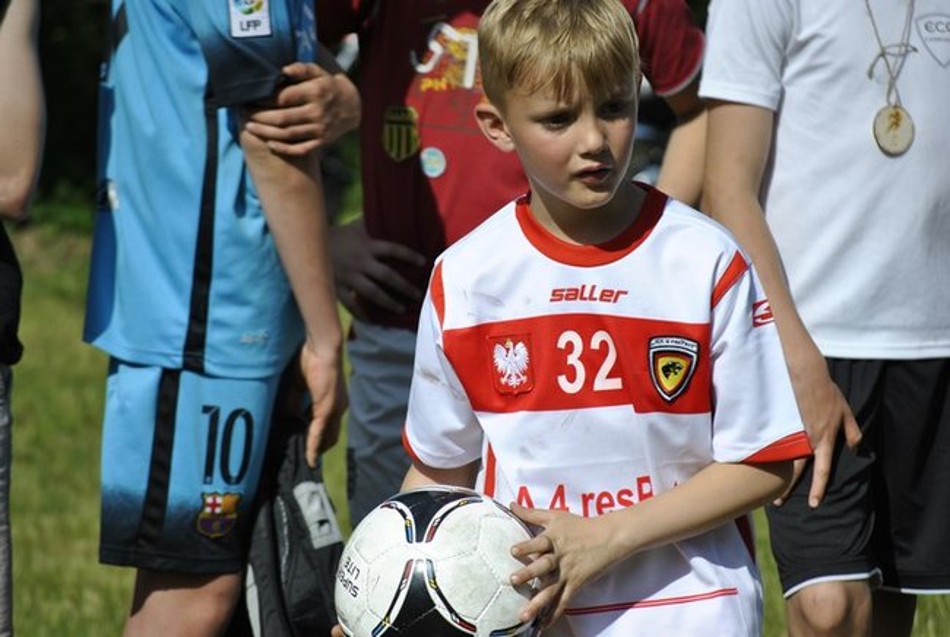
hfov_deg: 9.1
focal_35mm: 225
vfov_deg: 6.1
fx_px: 5948
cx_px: 475
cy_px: 318
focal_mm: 150
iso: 140
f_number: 5
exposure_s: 1/1000
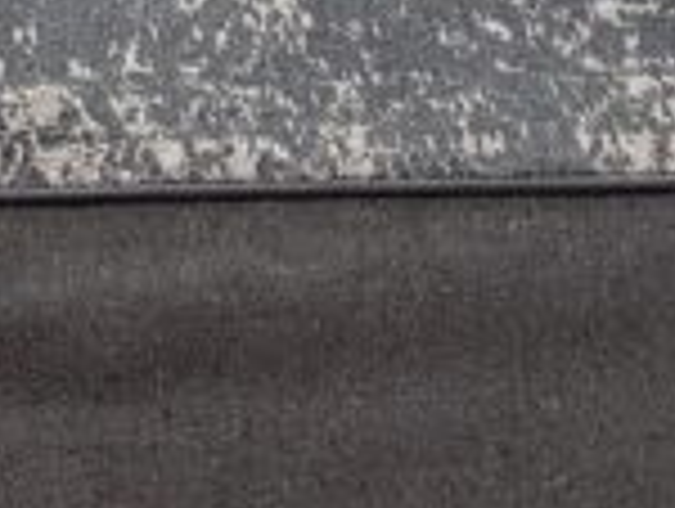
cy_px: -486
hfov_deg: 18.9
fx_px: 2031
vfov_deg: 12.6
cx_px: 302
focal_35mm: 104
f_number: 1.7
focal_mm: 4.2
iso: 125
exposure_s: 1/50
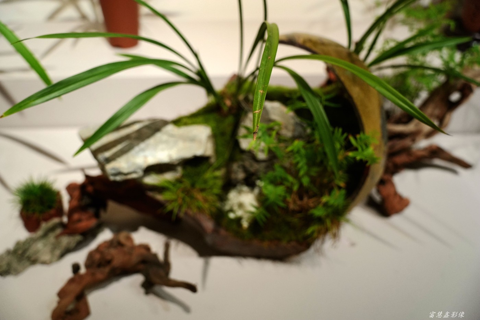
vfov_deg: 40.0
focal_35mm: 33
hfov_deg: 57.2
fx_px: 440
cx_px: 240
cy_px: 160
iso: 2500
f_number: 3.2
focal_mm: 33
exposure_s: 1/160
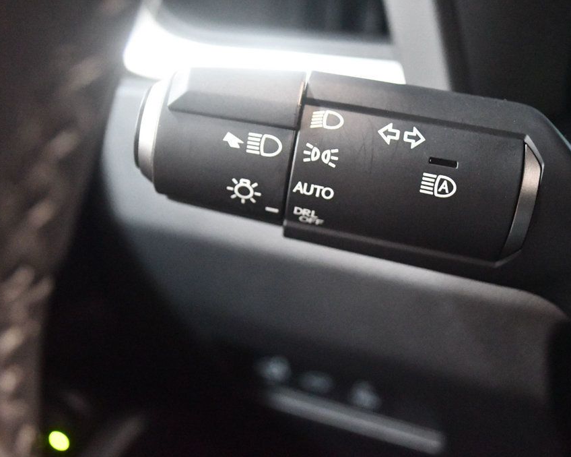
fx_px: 862
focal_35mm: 51
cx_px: 308
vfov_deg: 29.7
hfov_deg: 36.6
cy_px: 229
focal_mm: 30
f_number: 4.5
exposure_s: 1/30
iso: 12800
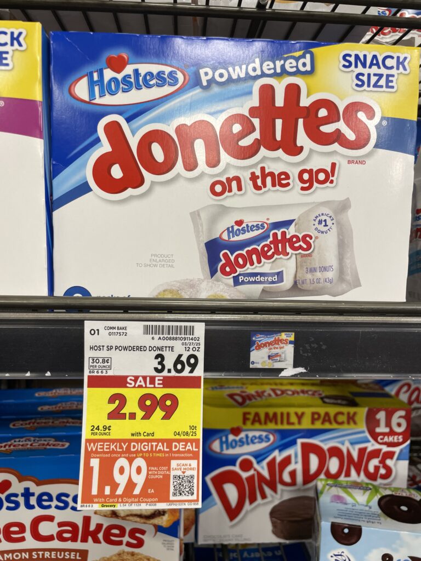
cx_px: 210
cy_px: 280
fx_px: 422
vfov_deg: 67.3
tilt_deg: -9.4
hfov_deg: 53.1
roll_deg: -1.6
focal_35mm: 26
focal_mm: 4.2
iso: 64
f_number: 1.6
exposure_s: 1/62
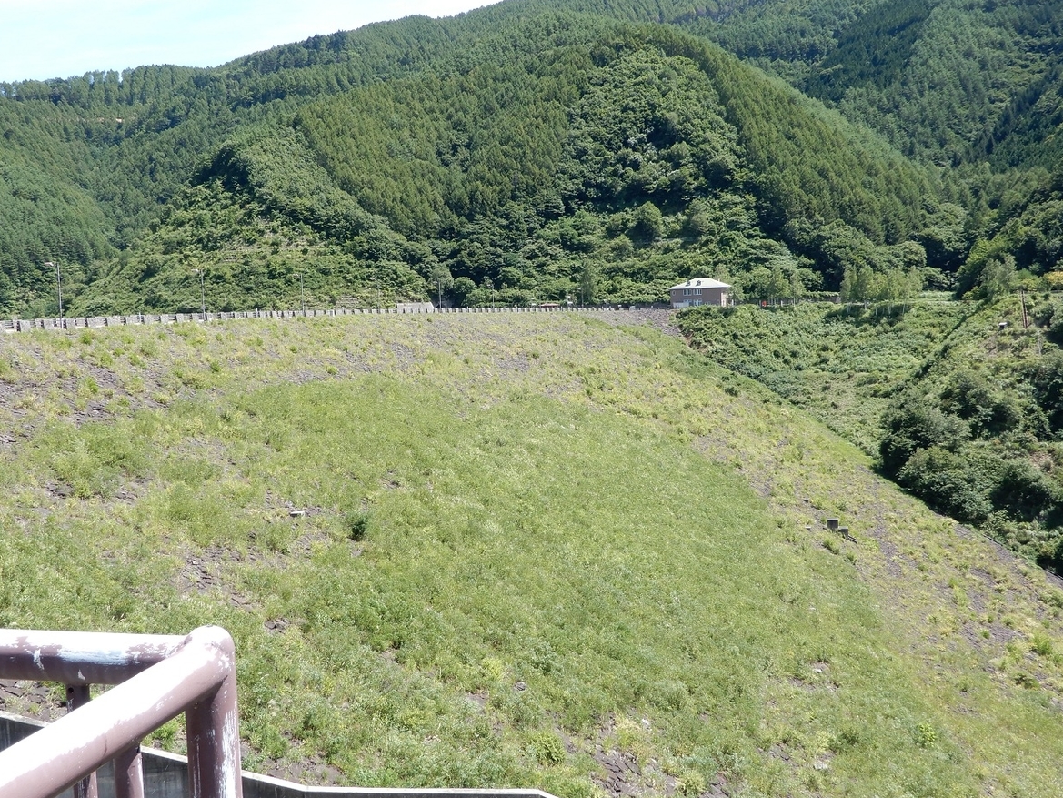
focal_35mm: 39
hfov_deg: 47.9
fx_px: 1198
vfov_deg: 36.8
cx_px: 520
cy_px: 402
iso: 80
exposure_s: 1/160
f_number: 5.6
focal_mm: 6.8
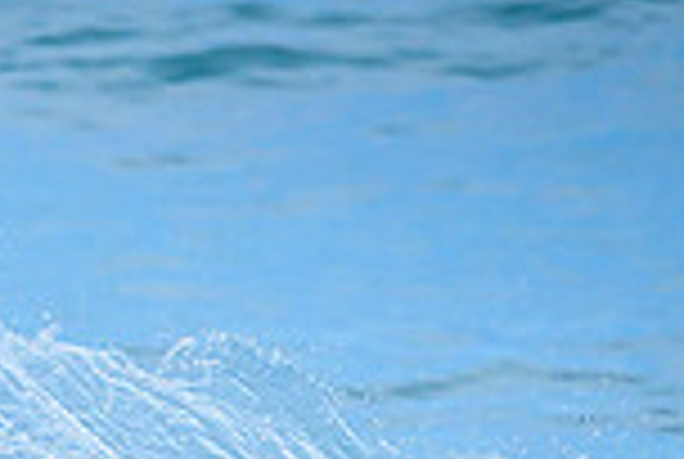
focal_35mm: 4183
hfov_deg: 0.5
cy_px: 873
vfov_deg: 0.3
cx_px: -443
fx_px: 79632
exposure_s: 1/2500
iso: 500
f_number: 6.3
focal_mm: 800
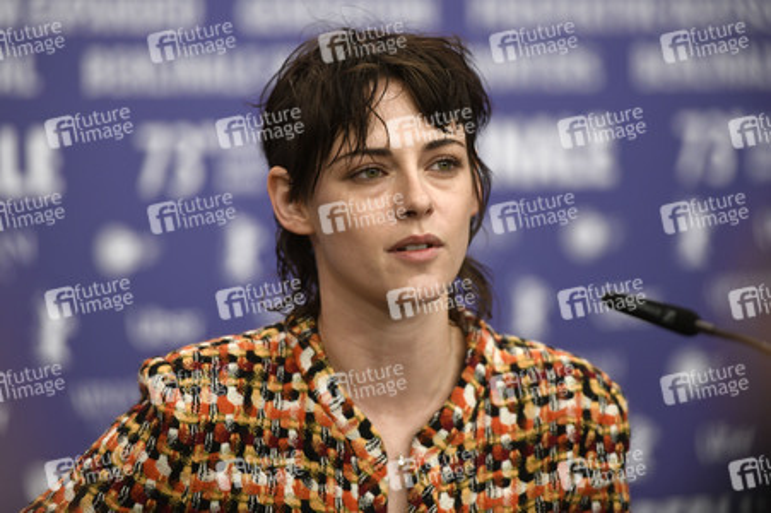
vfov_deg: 6.9
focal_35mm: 200
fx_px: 4280
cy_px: 256
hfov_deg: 10.3
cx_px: 386
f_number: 3.2
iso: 1000
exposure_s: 1/400
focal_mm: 200
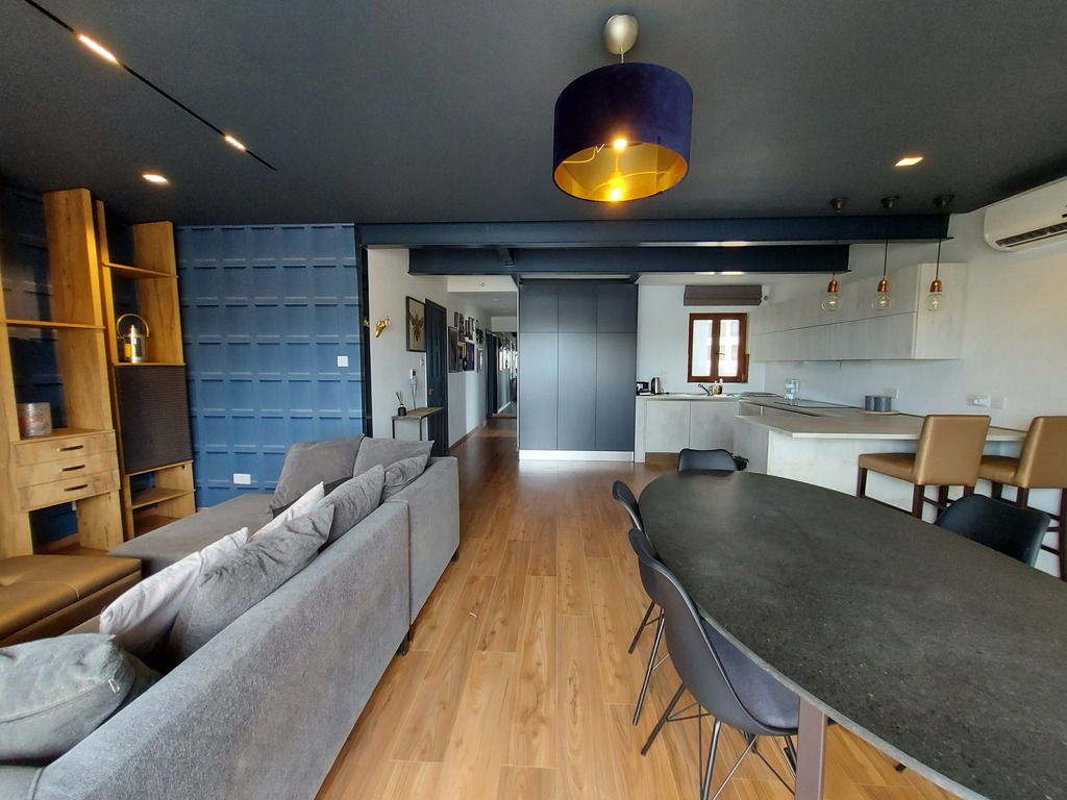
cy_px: 400
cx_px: 534
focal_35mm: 13
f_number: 2.2
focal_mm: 1.74
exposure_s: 1/50
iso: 160
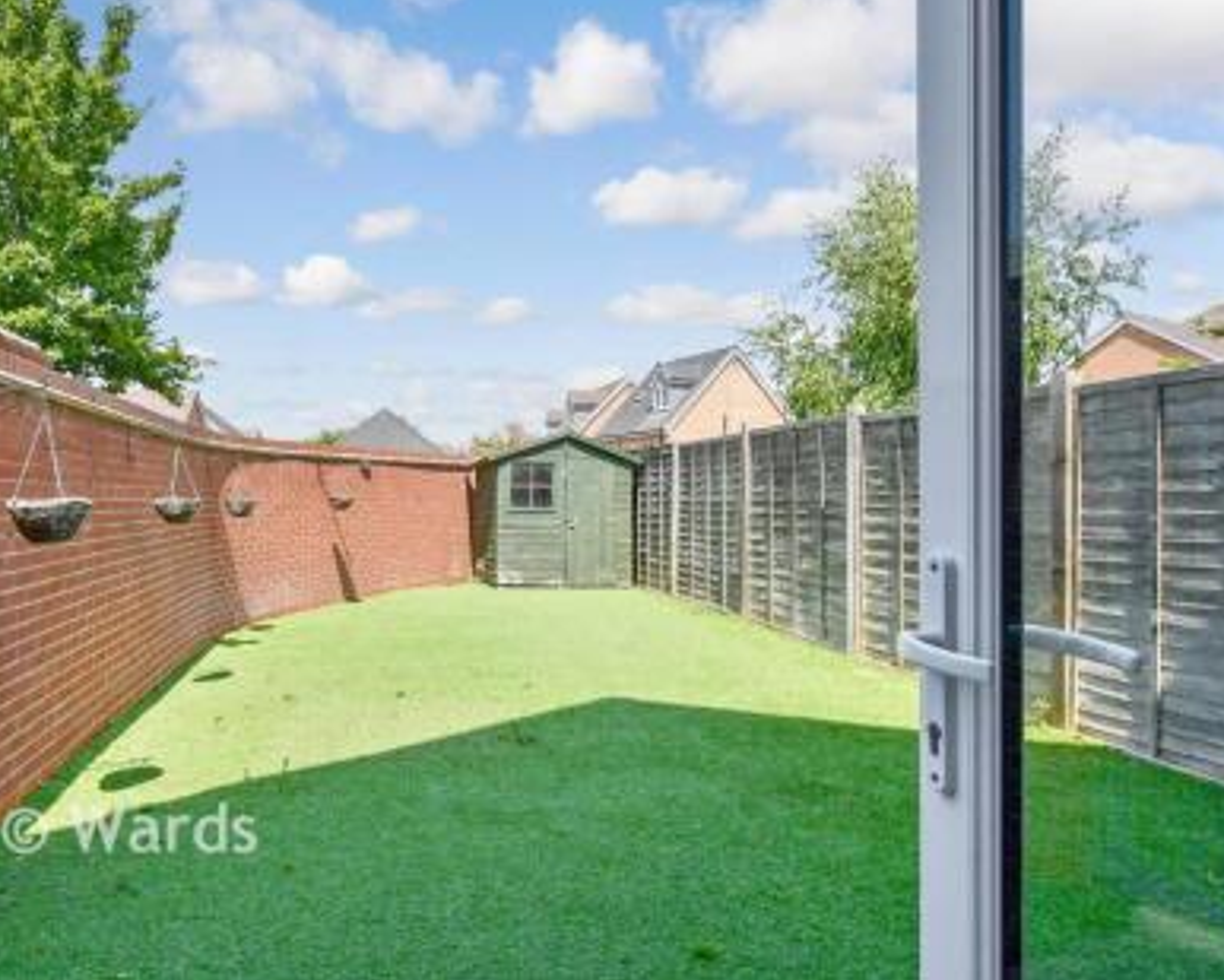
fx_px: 797
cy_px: 484
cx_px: 492
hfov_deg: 74.2
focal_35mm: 22
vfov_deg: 63.1
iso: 320
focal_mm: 13
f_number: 9
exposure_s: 1/640
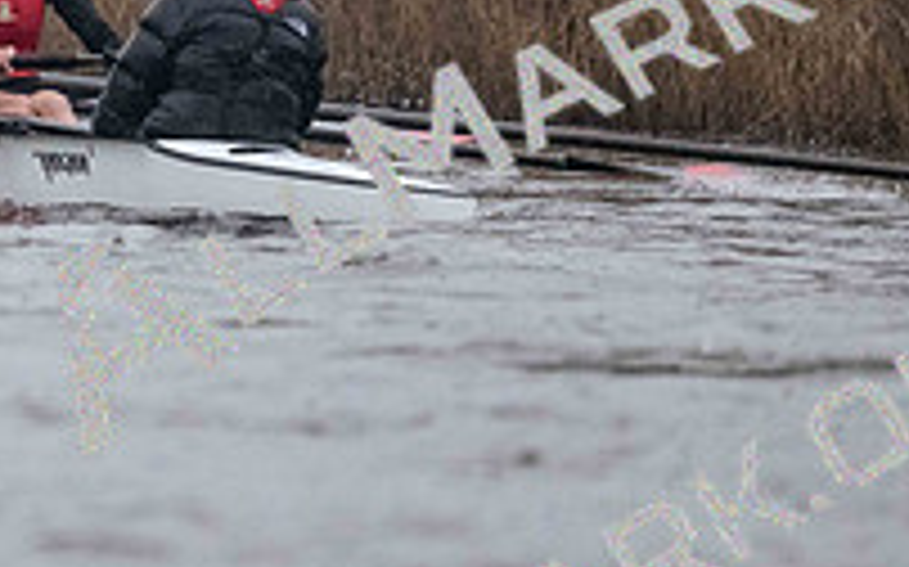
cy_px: 29
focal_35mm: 1171
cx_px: -328
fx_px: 28993
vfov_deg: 1.1
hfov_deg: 1.8
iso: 6400
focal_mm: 400
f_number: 4.5
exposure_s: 1/1600
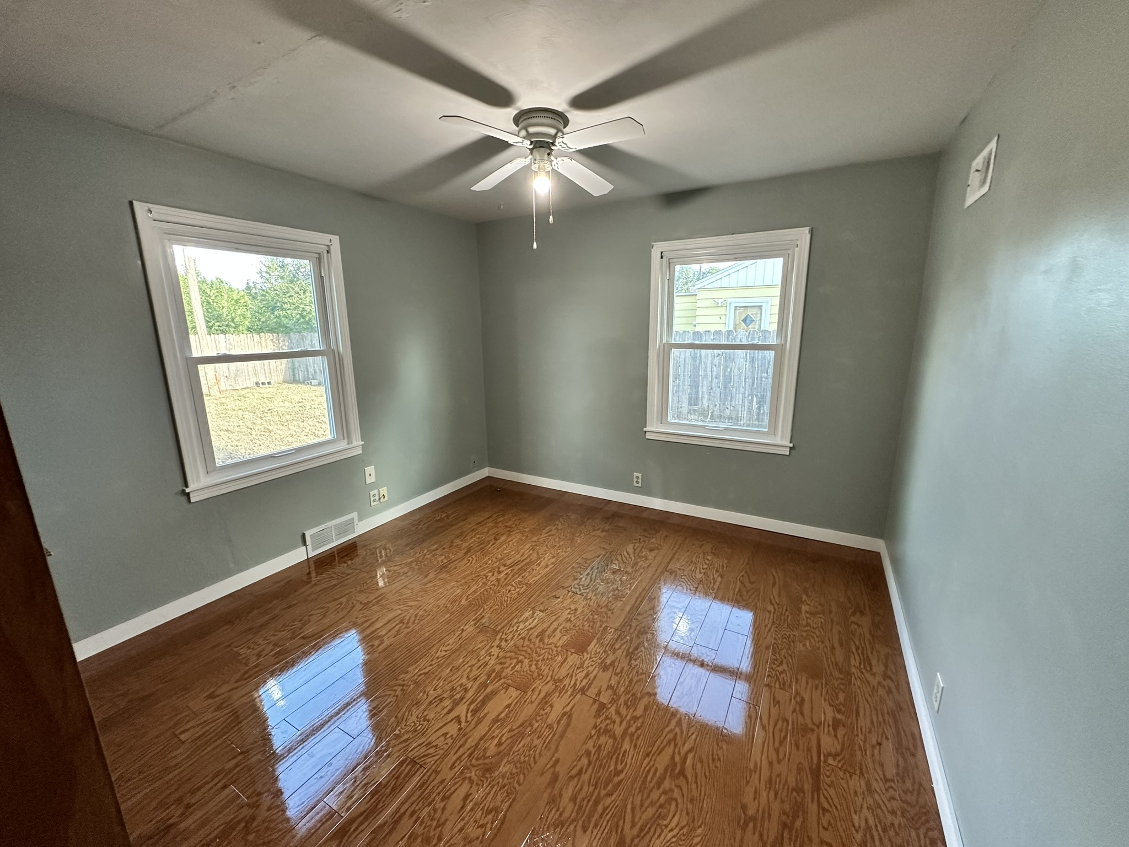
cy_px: 424
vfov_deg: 85.7
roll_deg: +0.1
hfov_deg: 102.1
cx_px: 564
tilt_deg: -11.2
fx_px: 457
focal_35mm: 14
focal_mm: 2.22
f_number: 2.2
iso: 320
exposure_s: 1/60
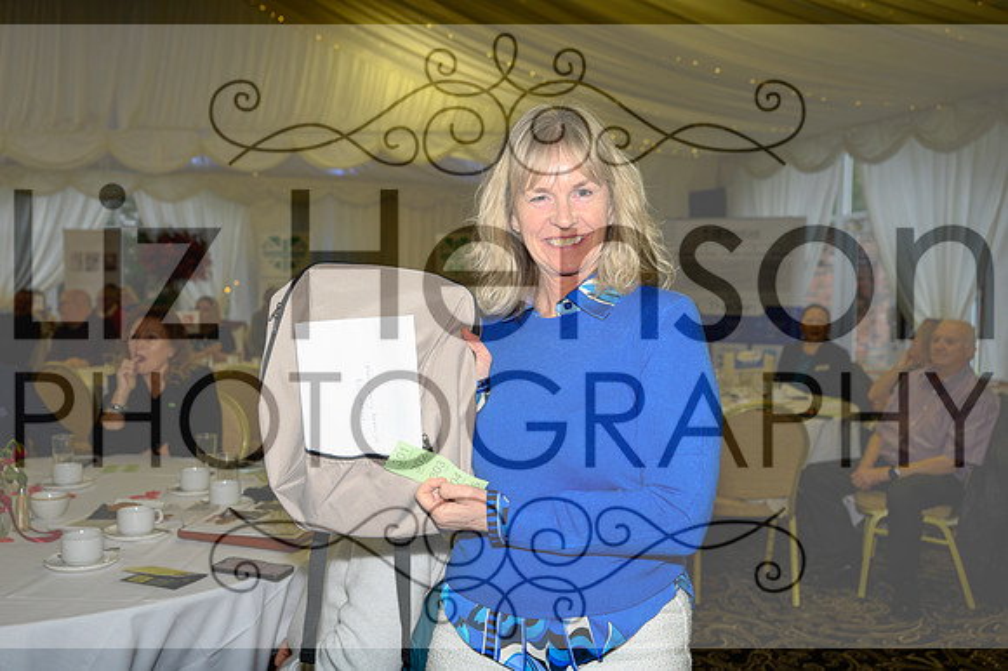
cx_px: 504
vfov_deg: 38.2
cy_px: 336
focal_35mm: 35
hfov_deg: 55.0
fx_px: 969
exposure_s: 1/100
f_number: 4
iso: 1600
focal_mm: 34
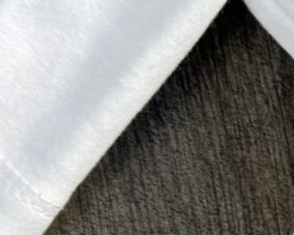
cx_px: 630
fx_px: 1835
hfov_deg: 8.6
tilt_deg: -87.5
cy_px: 535
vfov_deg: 7.0
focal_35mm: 211
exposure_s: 1/172
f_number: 1.78
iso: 64
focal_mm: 6.76
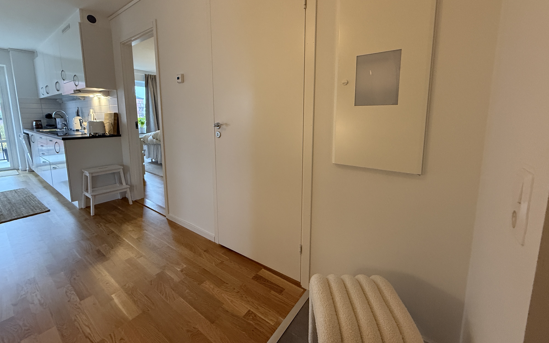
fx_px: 224
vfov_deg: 74.3
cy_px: 145
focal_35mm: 15
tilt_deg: -7.5
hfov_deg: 101.5
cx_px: 277
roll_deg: -0.2
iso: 500
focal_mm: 2.22
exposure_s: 1/60
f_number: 2.2
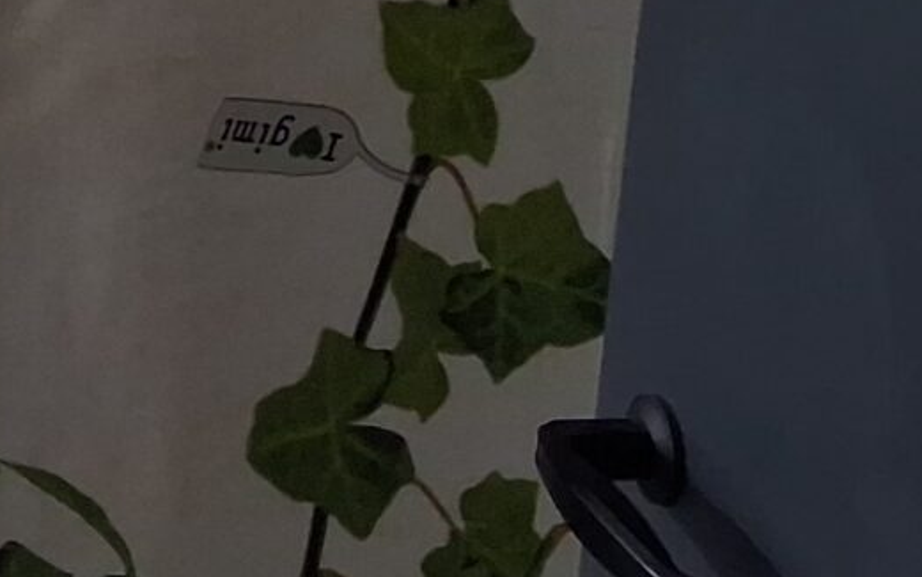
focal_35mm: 141
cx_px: -839
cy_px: -616
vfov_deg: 8.7
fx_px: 3543
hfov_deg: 13.1
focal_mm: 4
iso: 500
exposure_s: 1/25
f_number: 1.8
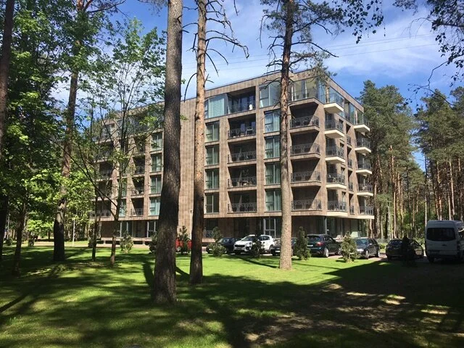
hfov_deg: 61.7
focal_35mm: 29
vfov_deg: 48.2
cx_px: 232
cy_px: 174
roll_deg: +0.6
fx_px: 389
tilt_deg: +9.0
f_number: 2.2
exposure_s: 1/916
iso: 25
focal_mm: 4.15
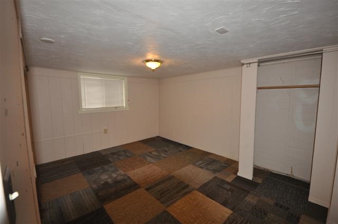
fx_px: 141
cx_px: 169
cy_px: 112
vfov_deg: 77.2
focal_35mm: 15
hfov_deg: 100.5
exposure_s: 1/60
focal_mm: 10
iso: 800
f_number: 4.8
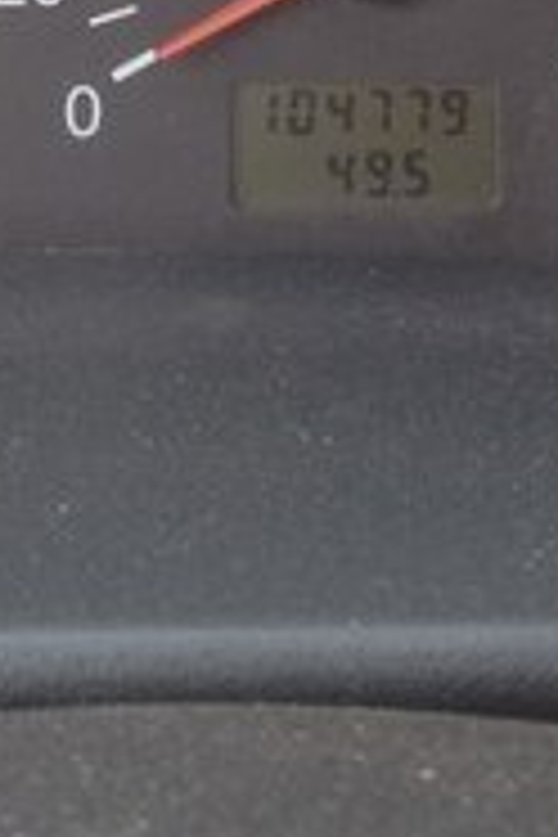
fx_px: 2999
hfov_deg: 10.6
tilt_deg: -16.1
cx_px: 18
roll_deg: -2.5
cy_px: -250
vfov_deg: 15.2
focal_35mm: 129
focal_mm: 4.28
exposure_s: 1/60
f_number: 2.4
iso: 50
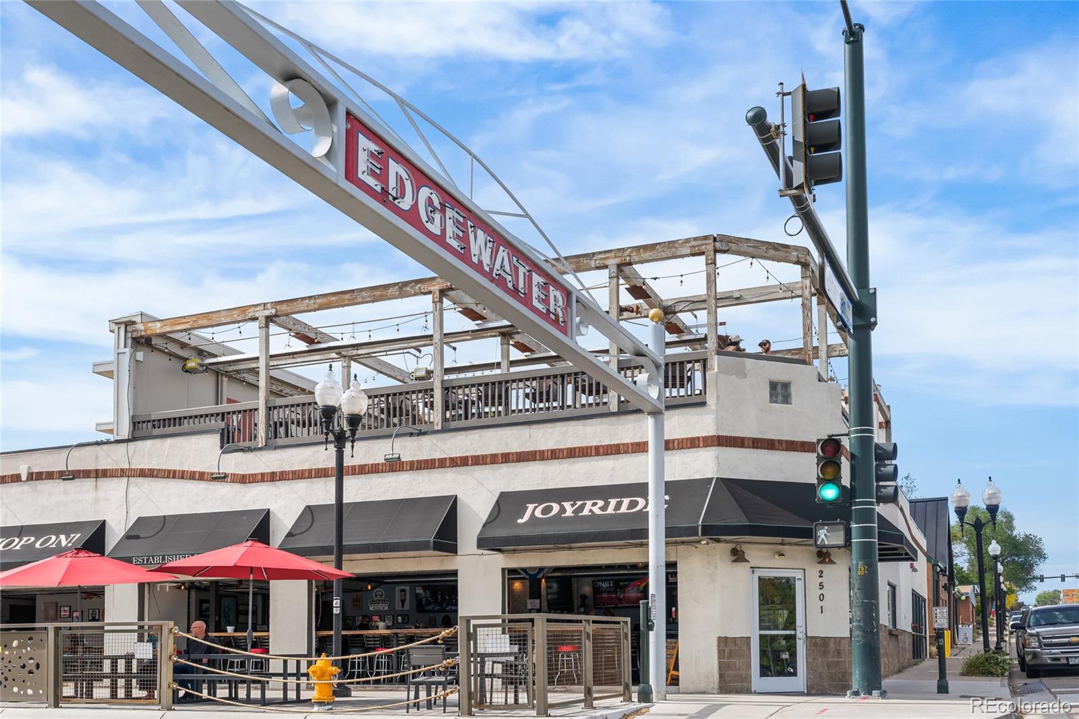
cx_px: 540
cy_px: 360
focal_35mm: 35
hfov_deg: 54.4
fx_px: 1049
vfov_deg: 37.8
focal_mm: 35
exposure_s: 1/20
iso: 160
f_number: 8
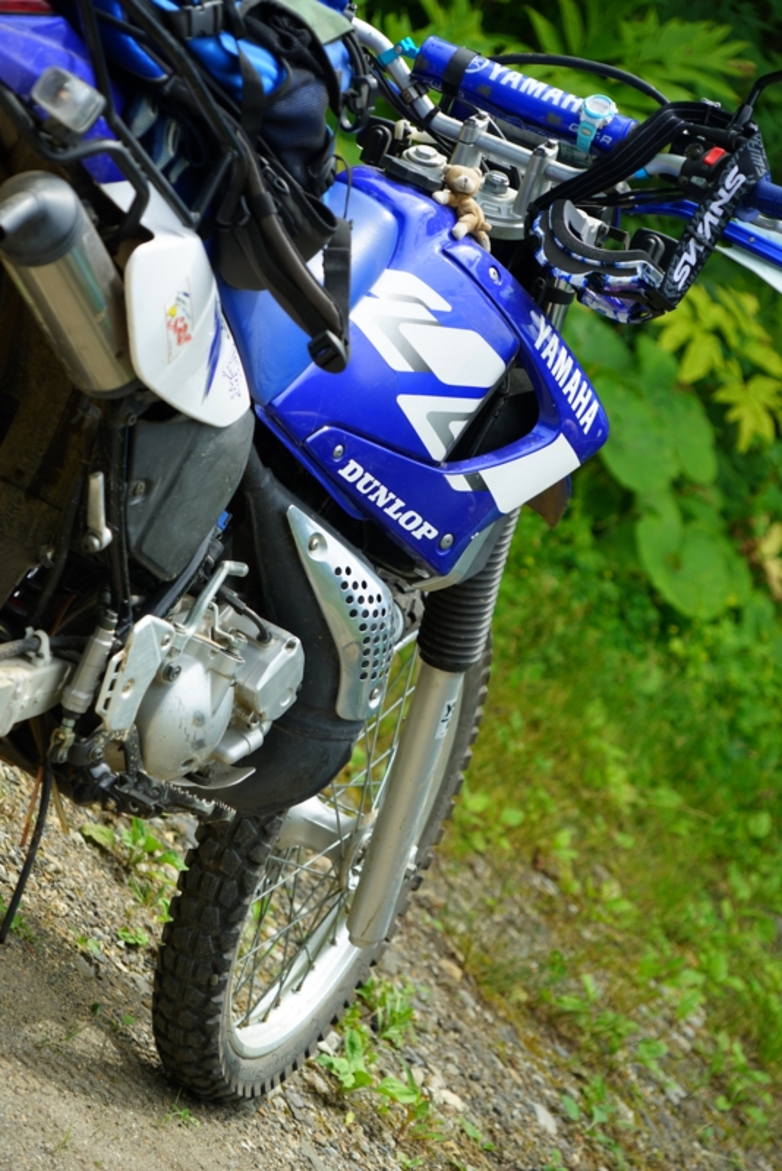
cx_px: 391
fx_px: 4948
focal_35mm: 152
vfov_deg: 13.5
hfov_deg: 9.0
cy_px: 586
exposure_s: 1/200
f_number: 6.7
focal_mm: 152
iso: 100
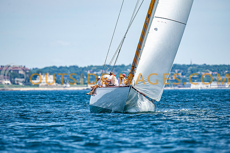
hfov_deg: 3.3
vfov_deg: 2.2
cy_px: 76
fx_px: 4014
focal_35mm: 629
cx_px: 115
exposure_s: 1/2500
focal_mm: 600
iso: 400
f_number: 5
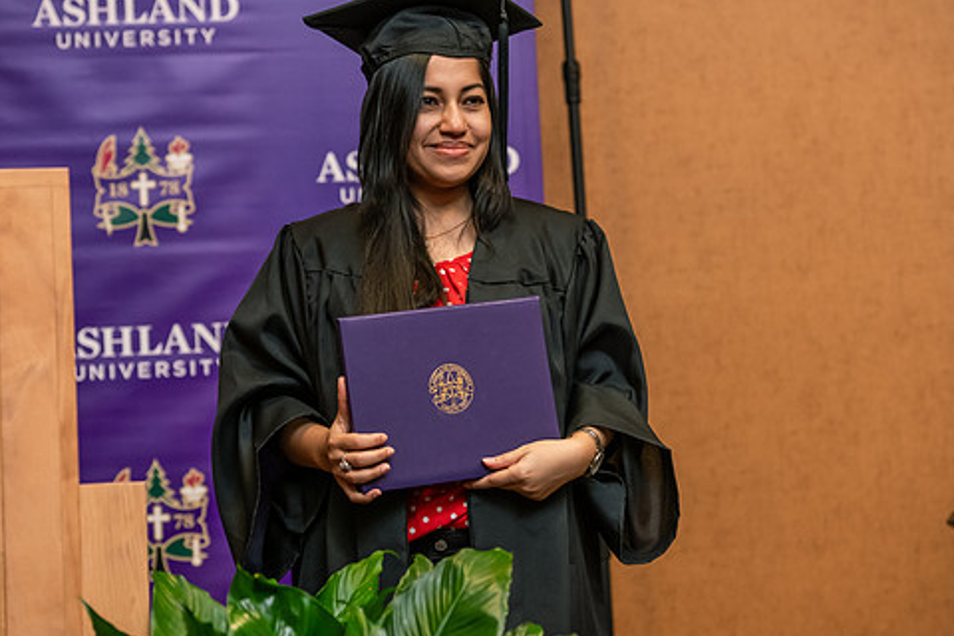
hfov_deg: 15.4
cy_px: 297
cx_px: 463
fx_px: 3524
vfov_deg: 10.3
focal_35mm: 133
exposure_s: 1/160
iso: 1600
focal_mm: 110
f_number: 3.5
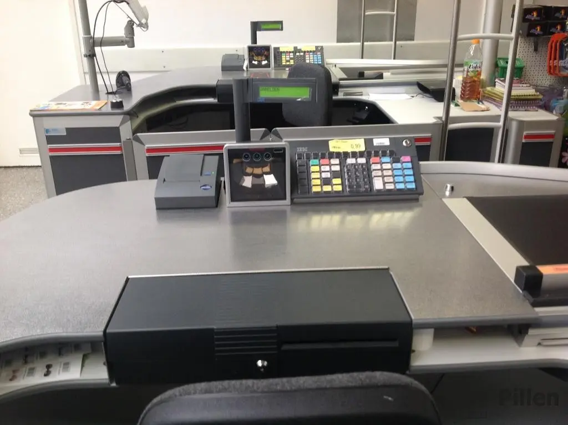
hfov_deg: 52.7
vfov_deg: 40.6
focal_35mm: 35
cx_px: 284
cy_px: 212
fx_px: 573
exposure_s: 1/60
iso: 100
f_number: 2.4
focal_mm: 4.28
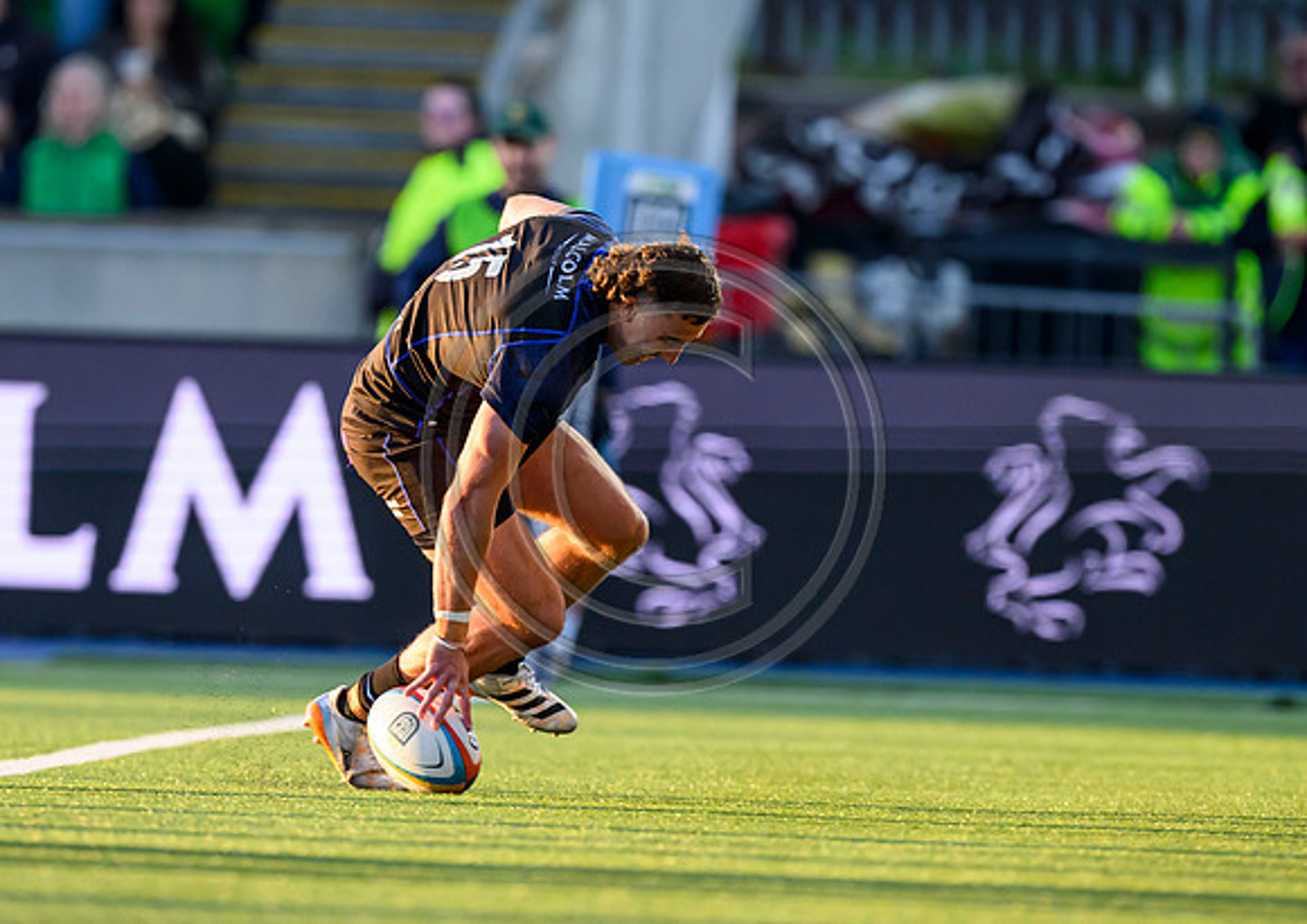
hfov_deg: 3.0
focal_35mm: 682
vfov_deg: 2.1
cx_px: 520
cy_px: 515
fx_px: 25214
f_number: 3.5
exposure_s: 1/2000
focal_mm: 400
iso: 2000
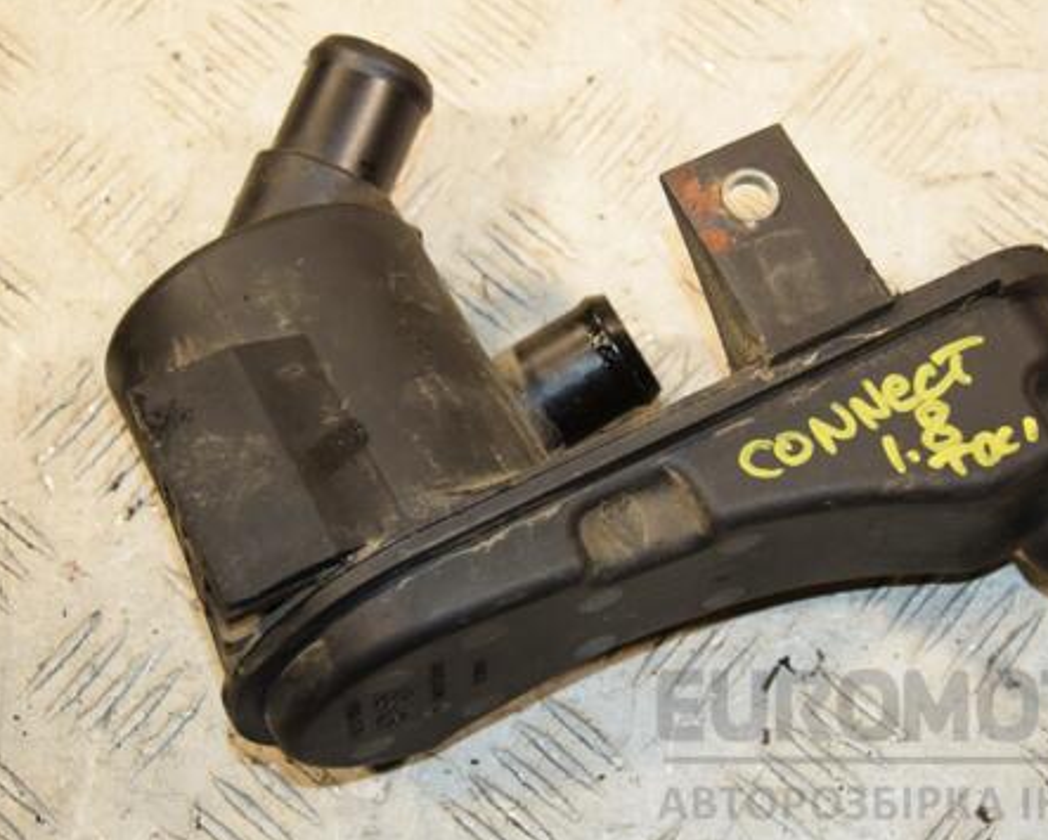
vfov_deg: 19.2
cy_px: 390
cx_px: 613
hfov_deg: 23.8
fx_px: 2483
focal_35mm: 80
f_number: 5.6
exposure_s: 1/200
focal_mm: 42
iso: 800
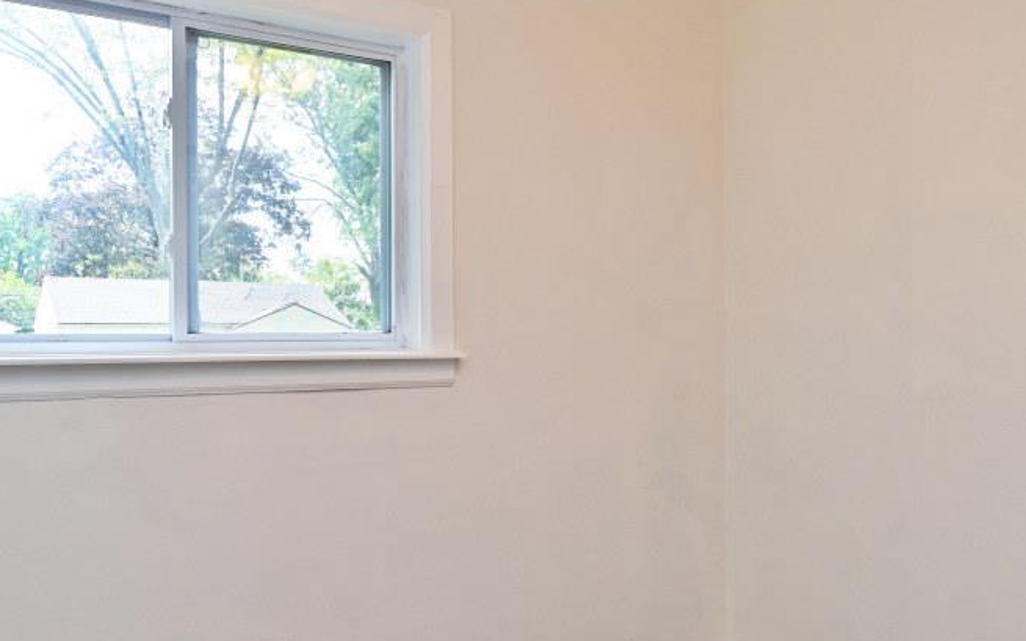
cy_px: 339
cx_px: 620
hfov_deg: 54.9
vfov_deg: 36.2
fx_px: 978
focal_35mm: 35
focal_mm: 15
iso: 200
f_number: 5.6
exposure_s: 1/125
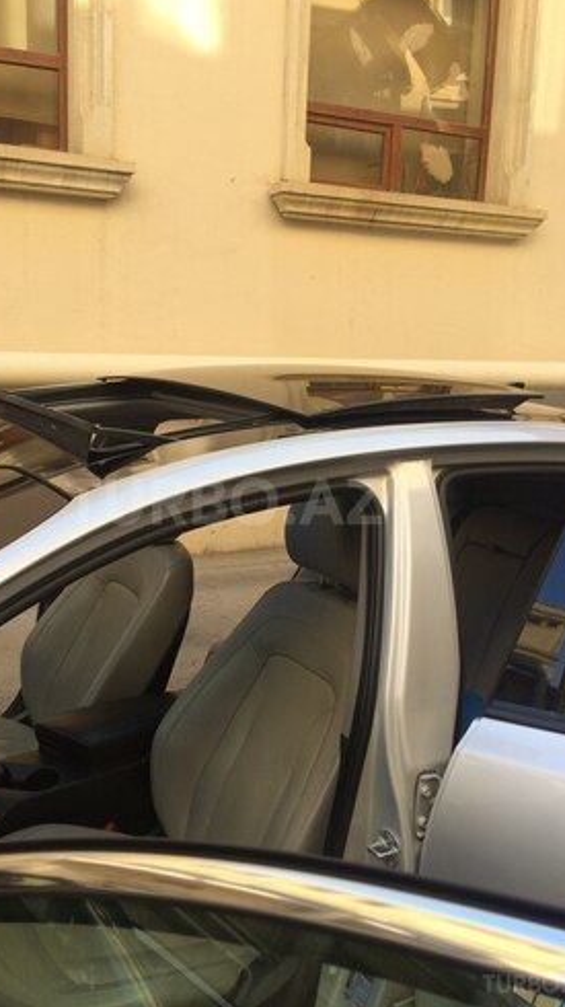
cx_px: 224
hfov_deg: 36.5
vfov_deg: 61.0
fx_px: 854
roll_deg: -0.5
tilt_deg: -9.7
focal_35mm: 32
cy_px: 501
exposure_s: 1/247
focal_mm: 4.15
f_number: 2.2
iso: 32
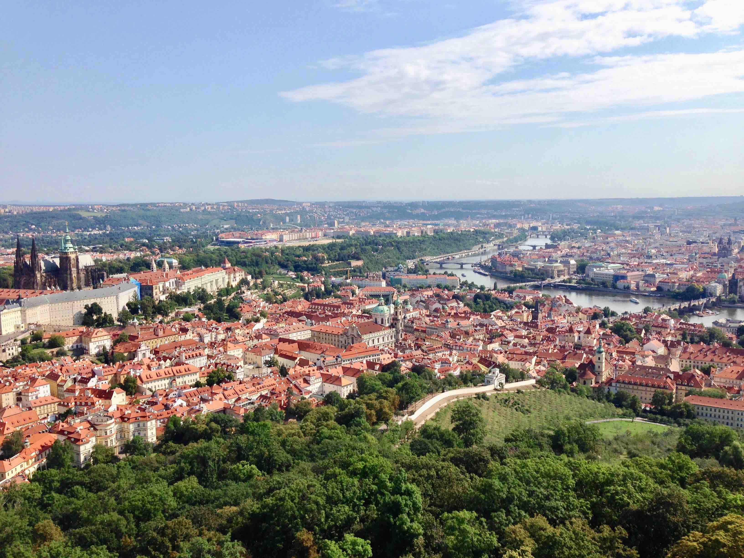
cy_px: 279
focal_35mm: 33
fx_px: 709
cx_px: 372
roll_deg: +1.0
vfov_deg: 42.9
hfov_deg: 55.4
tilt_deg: -6.1
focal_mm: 4.12
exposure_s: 1/1808
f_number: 2.4
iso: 50
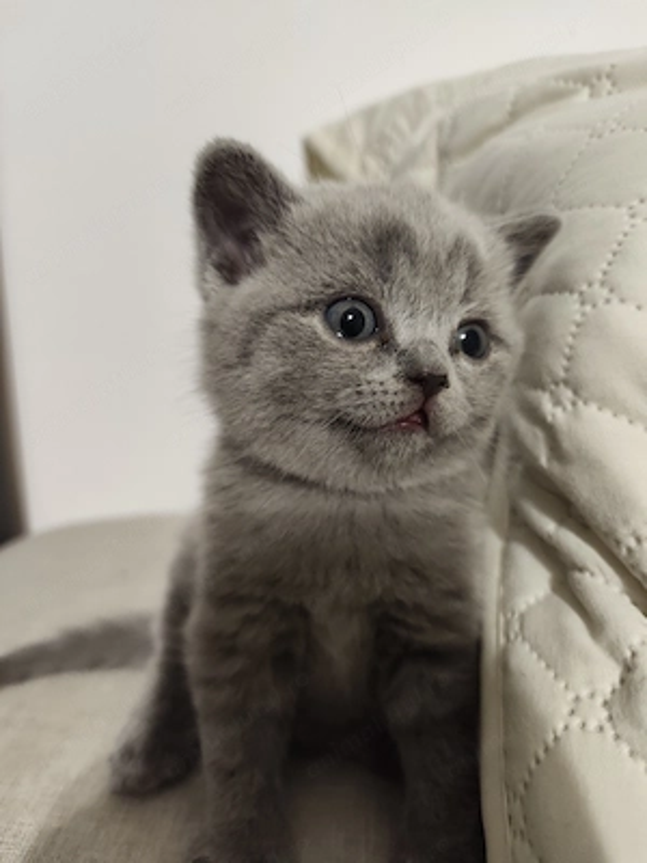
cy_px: 432
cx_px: 324
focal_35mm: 23
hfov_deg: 58.9
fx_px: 573
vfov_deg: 73.9
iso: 1000
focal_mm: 6.04
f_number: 1.7
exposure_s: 1/25
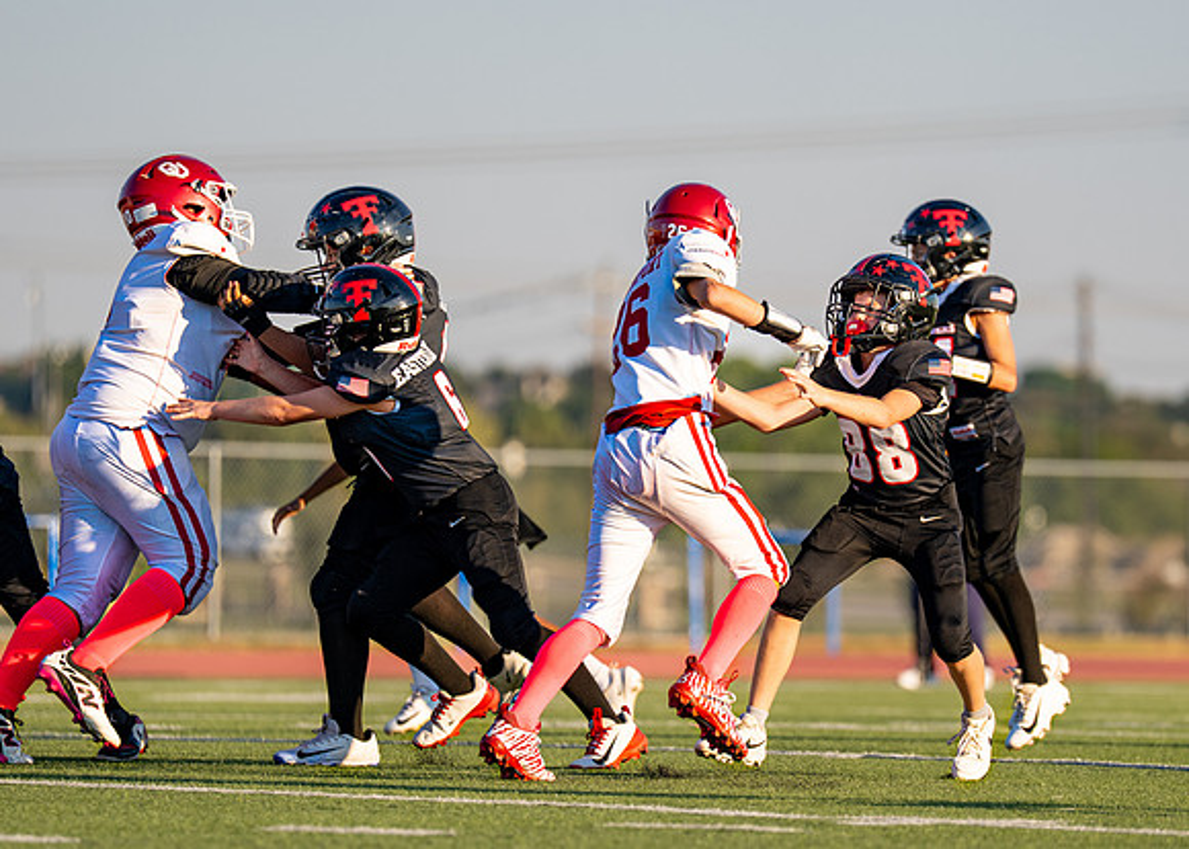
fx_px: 10908
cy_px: 499
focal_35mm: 323
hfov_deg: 6.2
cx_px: 806
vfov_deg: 4.5
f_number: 2.8
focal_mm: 200
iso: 100
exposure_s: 1/1250
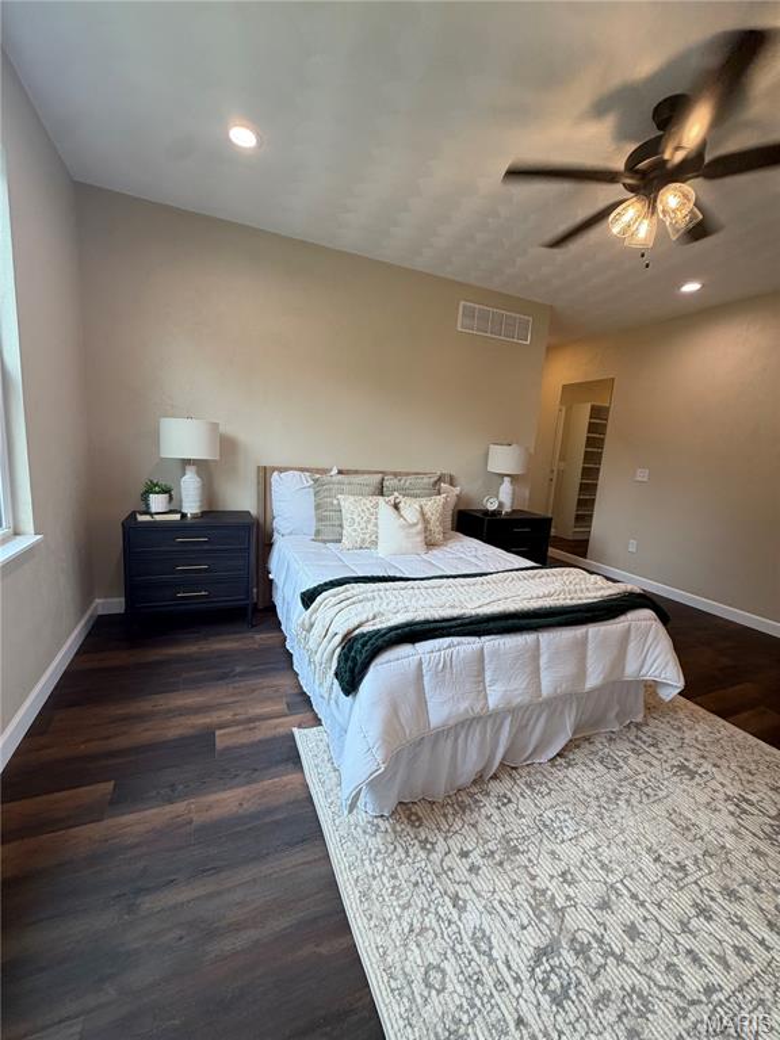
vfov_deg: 102.1
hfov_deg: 85.7
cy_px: 520
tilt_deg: -7.7
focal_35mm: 14
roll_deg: -1.9
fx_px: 421
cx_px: 390
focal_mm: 2.22
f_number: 2.2
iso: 100
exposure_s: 1/120
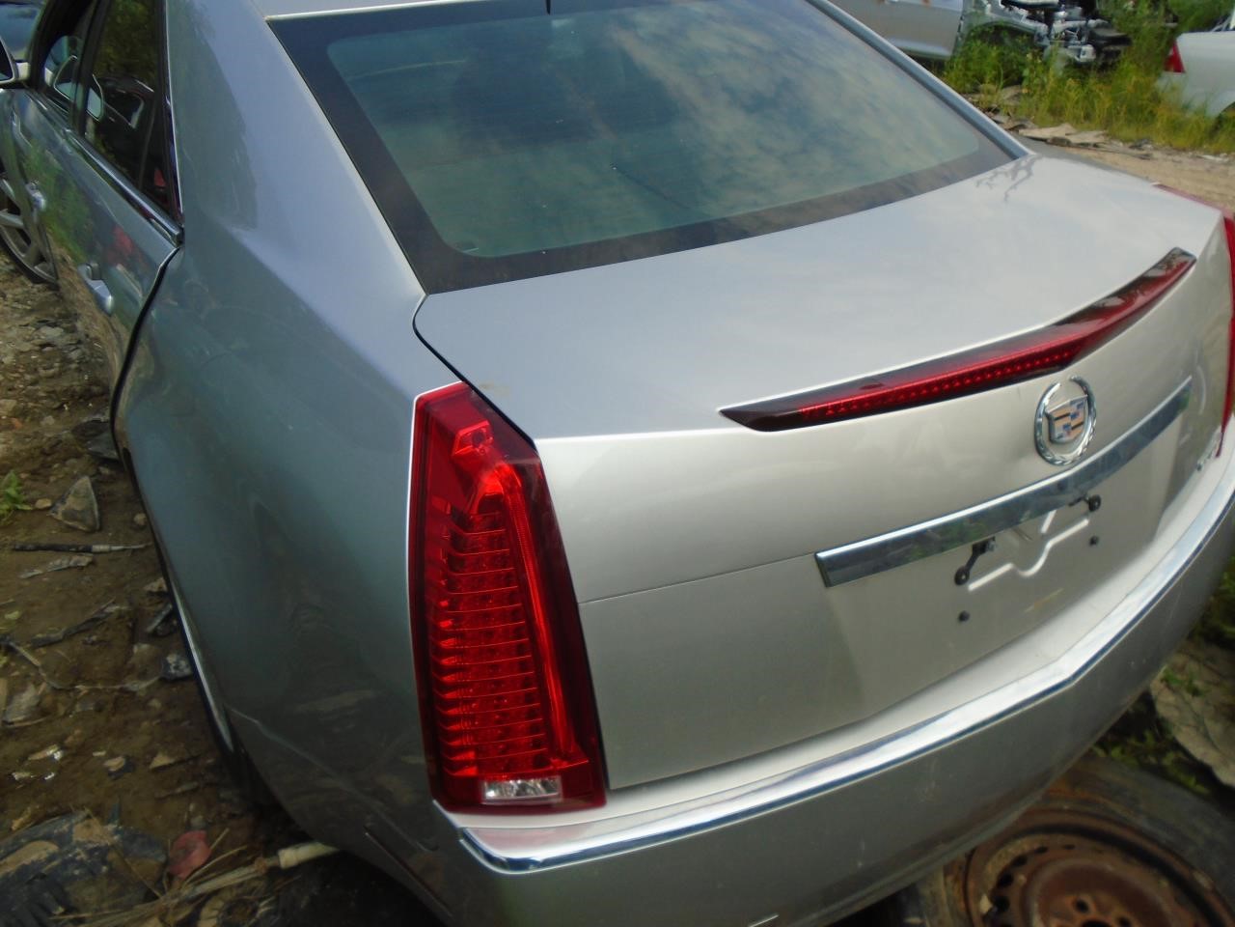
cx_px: 618
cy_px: 464
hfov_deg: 67.3
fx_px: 928
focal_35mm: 26
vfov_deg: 53.1
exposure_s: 1/800
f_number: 3.2
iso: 100
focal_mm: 4.6
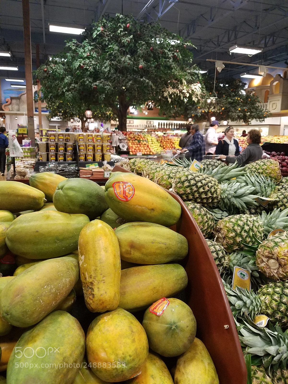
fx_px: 288
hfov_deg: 53.1
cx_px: 144
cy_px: 192
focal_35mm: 26
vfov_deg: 67.3
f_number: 1.7
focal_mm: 4.2
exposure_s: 1/60
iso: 200
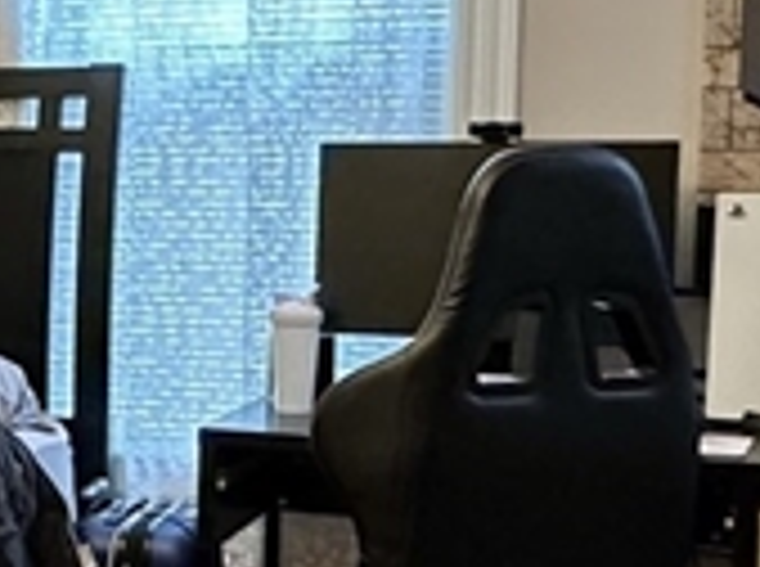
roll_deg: +0.0
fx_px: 1862
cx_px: -162
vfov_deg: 17.3
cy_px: 333
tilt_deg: -5.3
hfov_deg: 21.4
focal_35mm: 85
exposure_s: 1/60
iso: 400
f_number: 2.2
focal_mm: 2.22
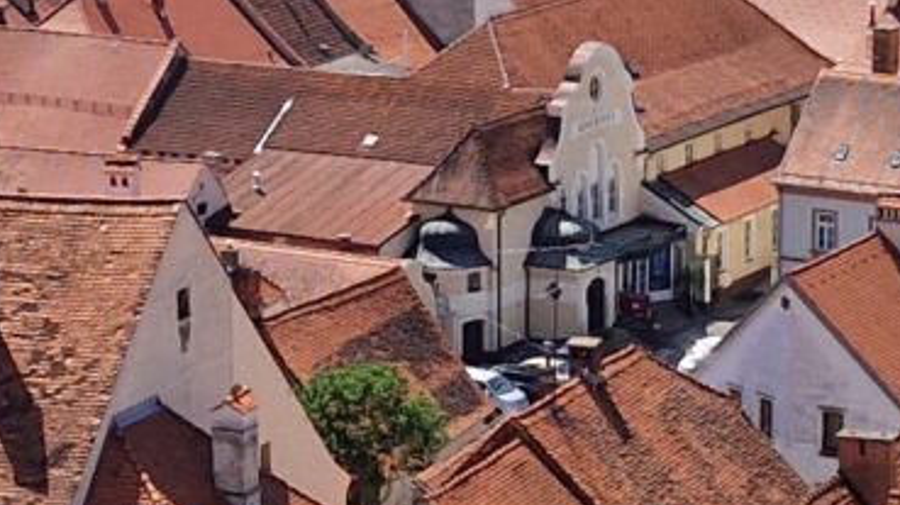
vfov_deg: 7.0
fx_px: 4150
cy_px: 229
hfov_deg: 12.4
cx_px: 293
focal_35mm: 174
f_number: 1.8
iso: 50
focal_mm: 5.4
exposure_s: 1/2256
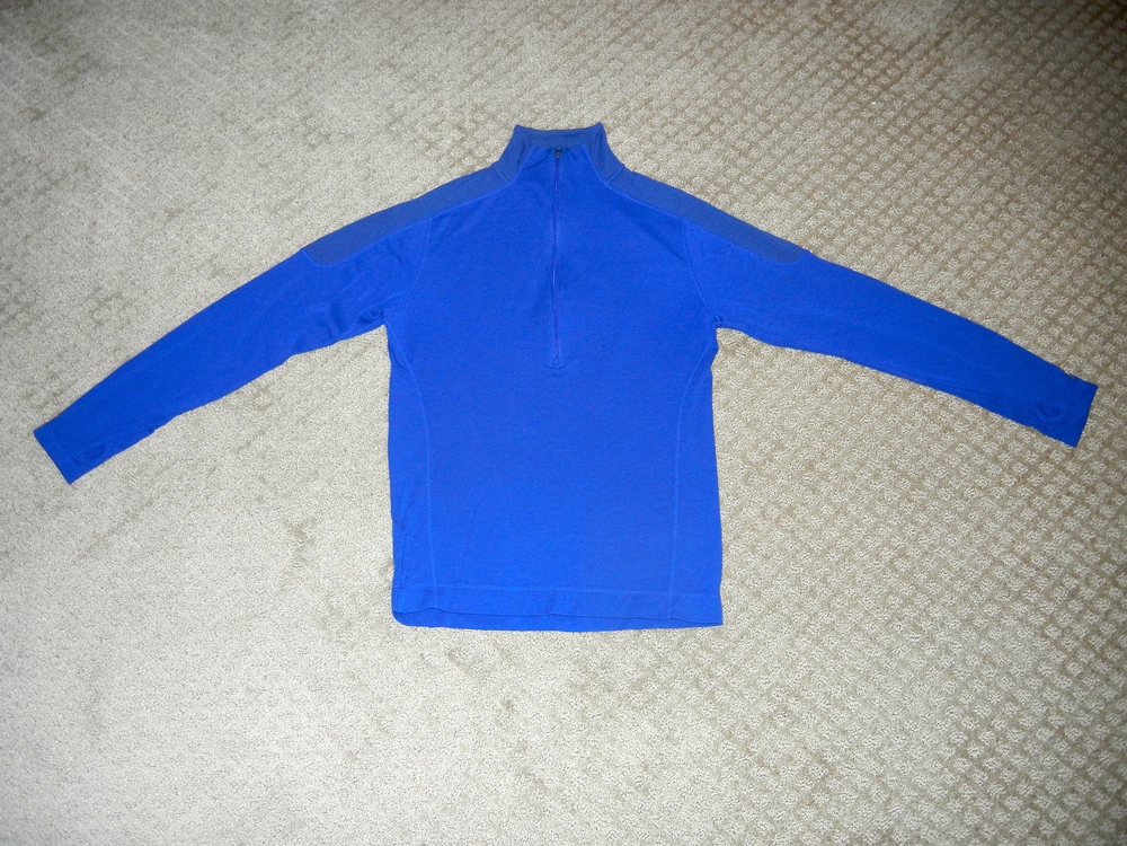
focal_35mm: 30
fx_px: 977
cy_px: 423
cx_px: 564
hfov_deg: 60.0
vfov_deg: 46.8
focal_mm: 5.4
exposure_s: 1/30
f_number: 3.5
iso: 200
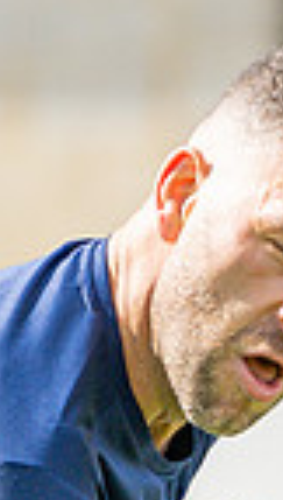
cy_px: 467
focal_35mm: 804
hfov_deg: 1.5
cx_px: 368
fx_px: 10669
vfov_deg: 2.7
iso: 180
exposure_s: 1/6400
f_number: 1.6
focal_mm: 85
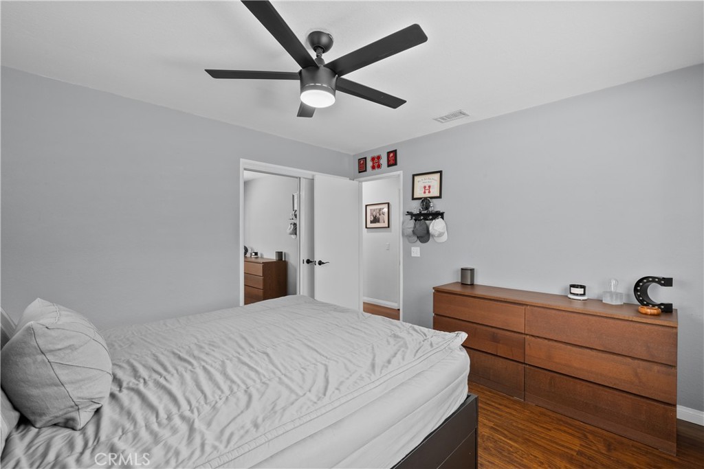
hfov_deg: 100.4
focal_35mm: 15
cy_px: 234
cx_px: 352
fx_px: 293
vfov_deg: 77.3
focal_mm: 15
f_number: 10
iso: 125
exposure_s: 1/2
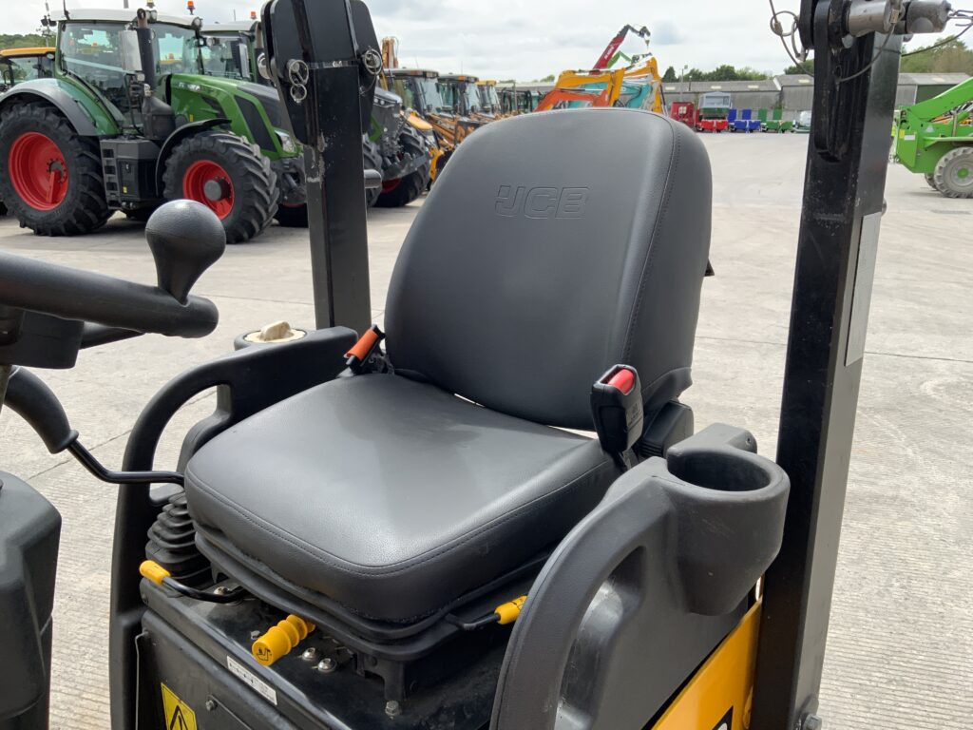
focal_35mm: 29
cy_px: 365
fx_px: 815
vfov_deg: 48.2
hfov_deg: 61.7
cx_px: 486
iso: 16
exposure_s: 1/739
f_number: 1.8
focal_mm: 3
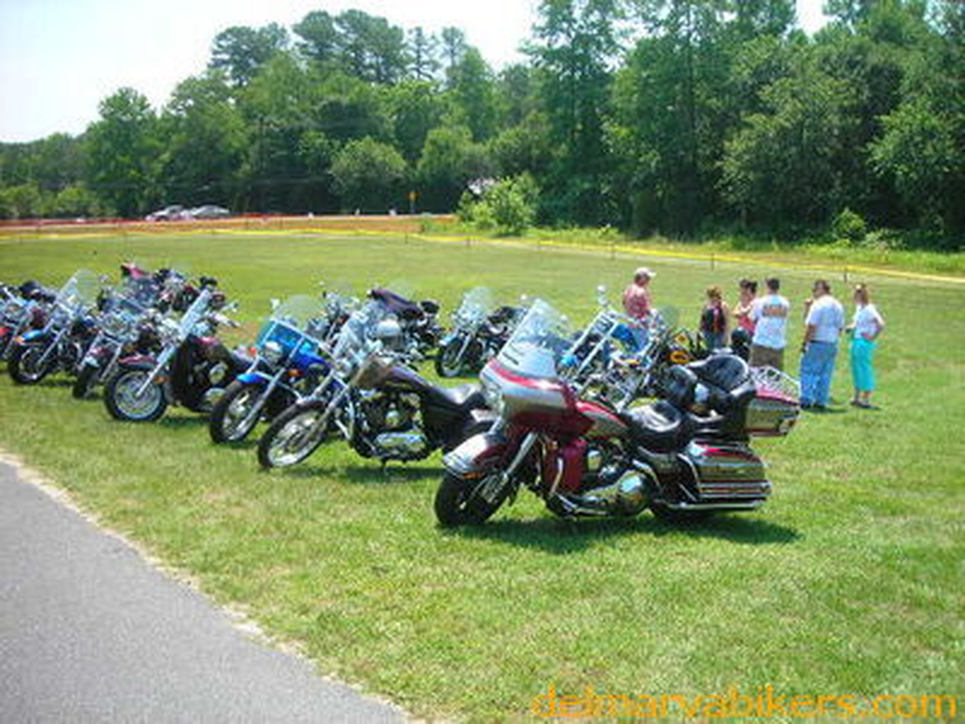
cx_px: 482
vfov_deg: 37.7
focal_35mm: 38
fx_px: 1059
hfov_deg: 49.0
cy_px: 362
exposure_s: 1/276
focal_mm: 6.3
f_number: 3.2
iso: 50
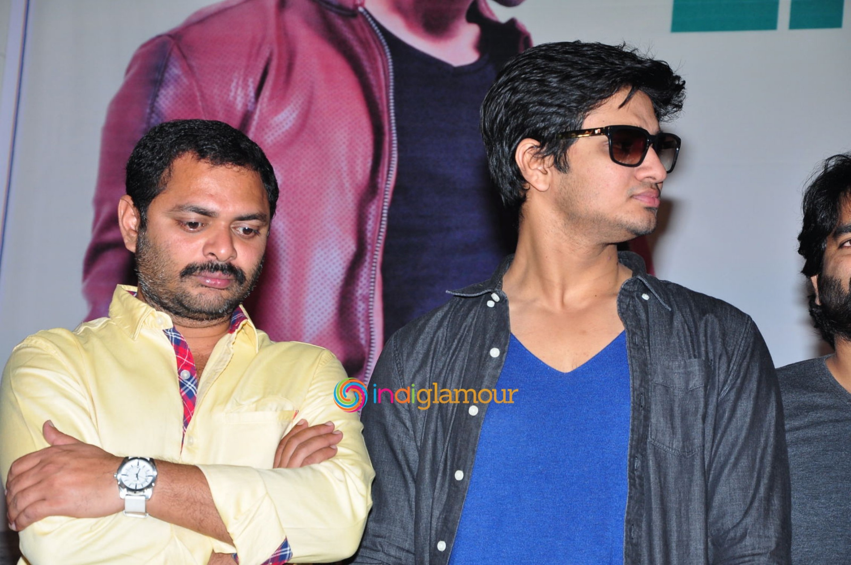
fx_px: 3188
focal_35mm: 135
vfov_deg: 10.1
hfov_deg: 15.2
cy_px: 282
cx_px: 426
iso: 400
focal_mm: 90
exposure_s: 1/125
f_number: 8
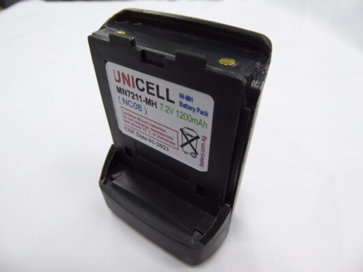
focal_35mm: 25
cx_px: 182
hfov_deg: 69.4
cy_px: 136
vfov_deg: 54.9
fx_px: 262
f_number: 3.3
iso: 250
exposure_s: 1/60
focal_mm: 4.3
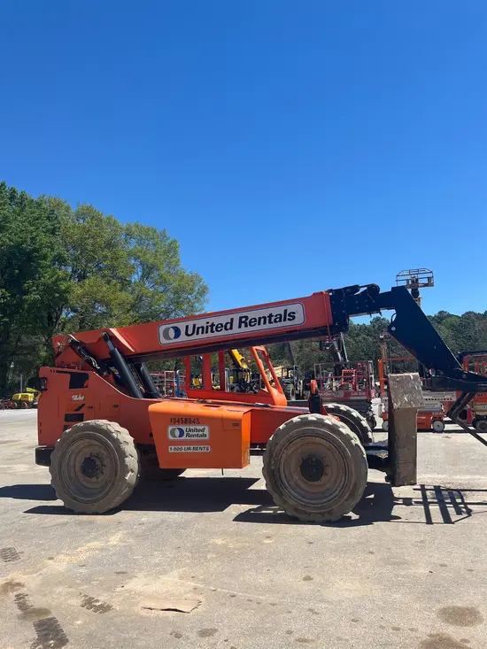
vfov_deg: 67.3
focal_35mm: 26
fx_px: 488
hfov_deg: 53.1
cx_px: 244
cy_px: 324
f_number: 1.6
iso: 50
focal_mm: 5.1
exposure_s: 1/3135
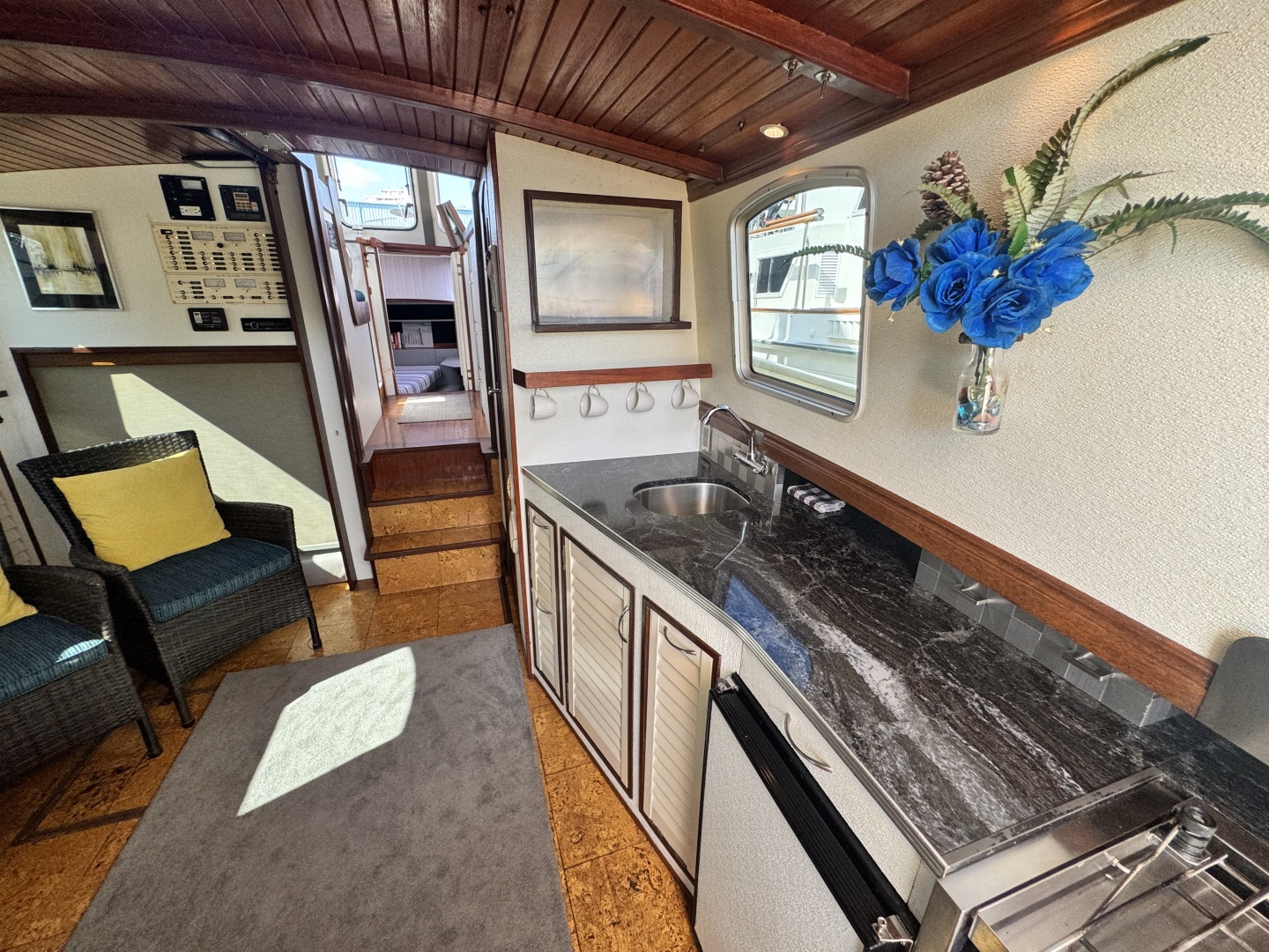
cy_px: 476
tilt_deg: -17.9
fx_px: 513
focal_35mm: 14
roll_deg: -1.8
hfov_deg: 102.1
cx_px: 634
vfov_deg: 85.7
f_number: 2.2
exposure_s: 1/99
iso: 125
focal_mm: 2.22
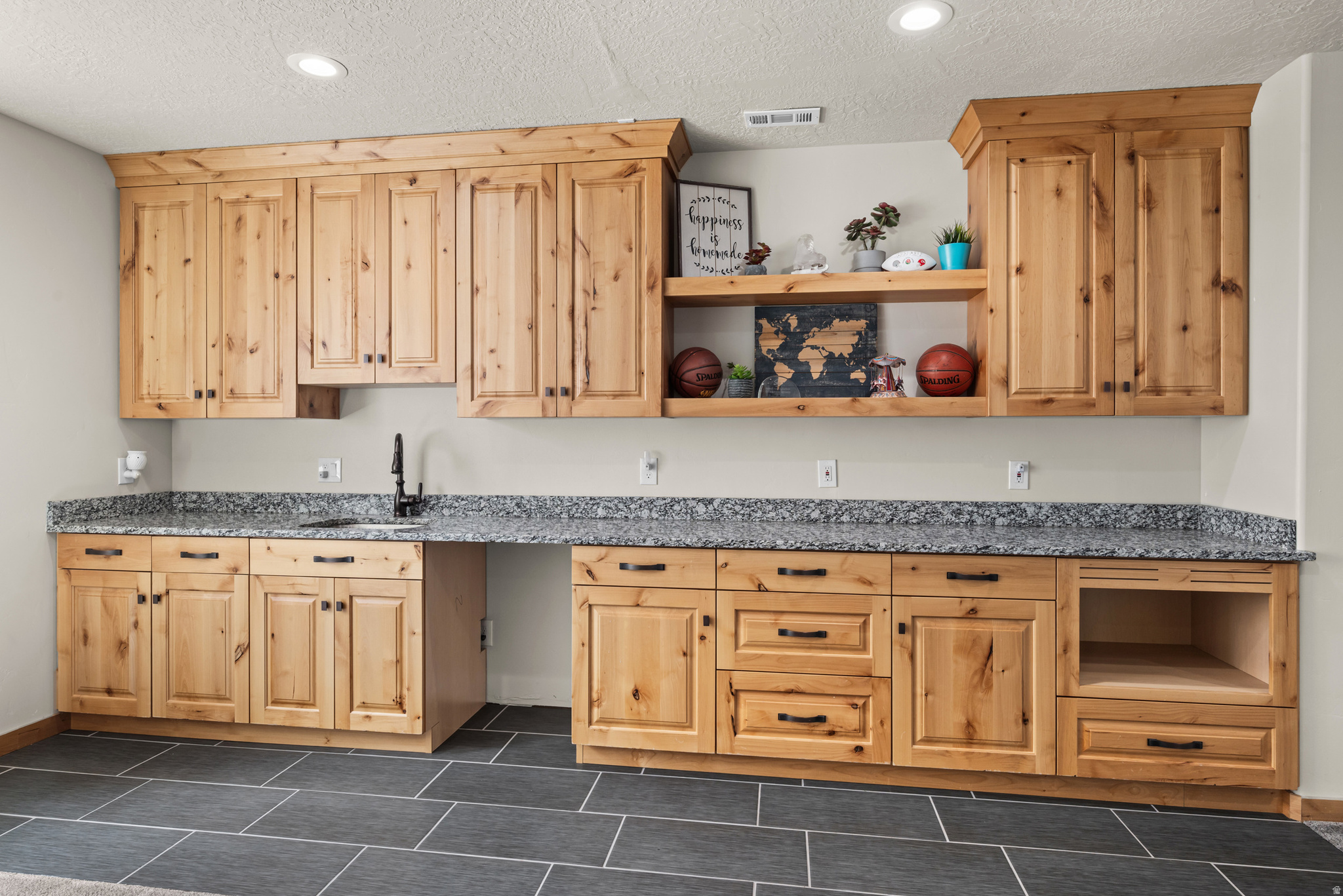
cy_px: 448
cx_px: 672
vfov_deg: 63.3
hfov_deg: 85.4
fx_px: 728
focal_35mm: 20
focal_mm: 19.5
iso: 500
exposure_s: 1/3
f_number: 8
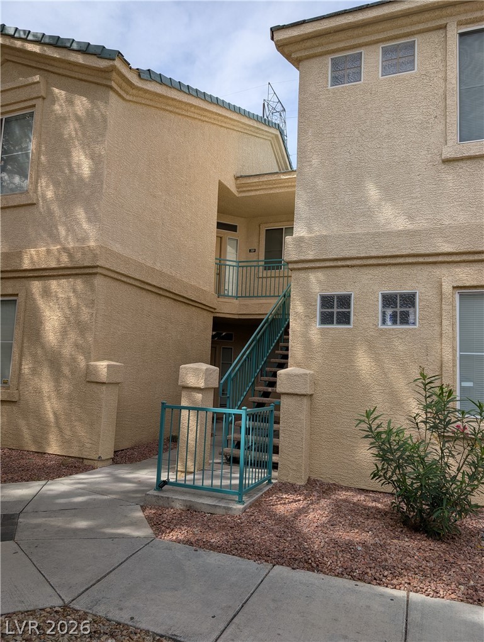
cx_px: 242
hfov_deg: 56.9
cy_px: 321
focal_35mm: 24
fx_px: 446
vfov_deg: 71.5
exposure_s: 1/1080
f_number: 1.68
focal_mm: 6.9
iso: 22
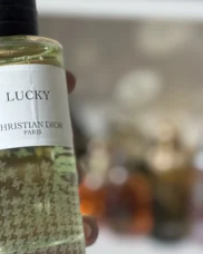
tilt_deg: -18.2
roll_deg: +0.0
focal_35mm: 118
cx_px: 21
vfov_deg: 16.3
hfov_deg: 12.9
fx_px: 887
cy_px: 125
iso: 160
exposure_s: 1/50
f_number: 1.78
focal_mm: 6.76
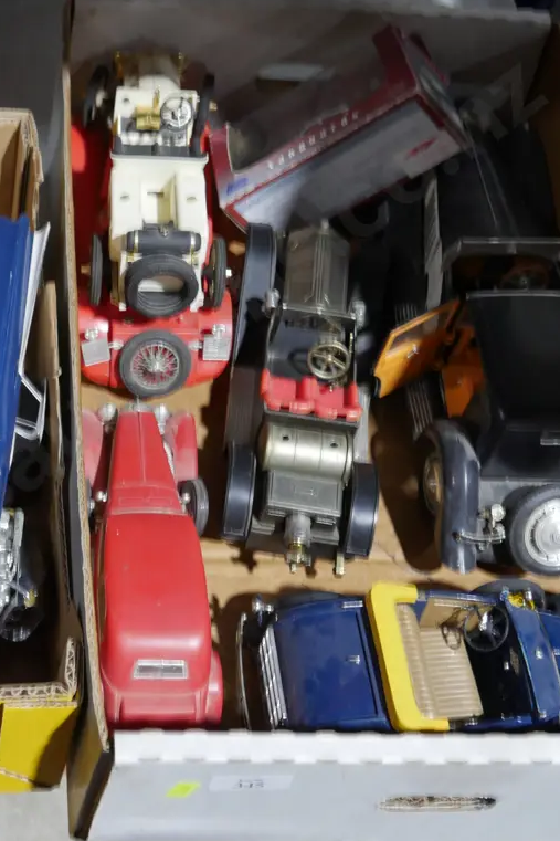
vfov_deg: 35.6
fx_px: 1307
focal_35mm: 56
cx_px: 81
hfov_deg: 23.7
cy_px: 422
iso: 800
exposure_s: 1/60
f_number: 4.5
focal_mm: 20
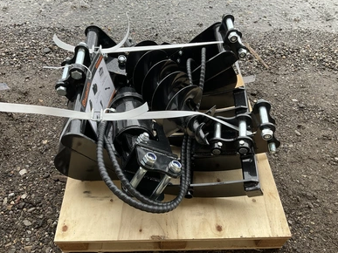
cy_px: 125
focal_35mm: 30
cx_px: 164
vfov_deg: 46.8
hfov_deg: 60.0
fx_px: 293
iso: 40
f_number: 1.8
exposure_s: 1/122
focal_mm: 3
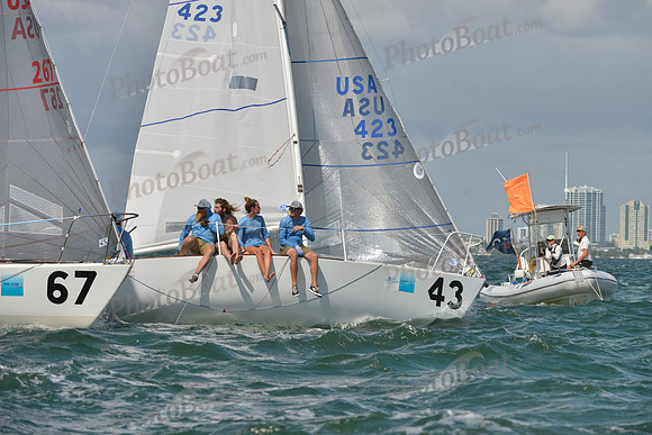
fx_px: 3623
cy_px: 218
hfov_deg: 10.3
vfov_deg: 6.9
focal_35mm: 200
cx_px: 326
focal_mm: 200
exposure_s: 1/1000
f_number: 8
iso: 200
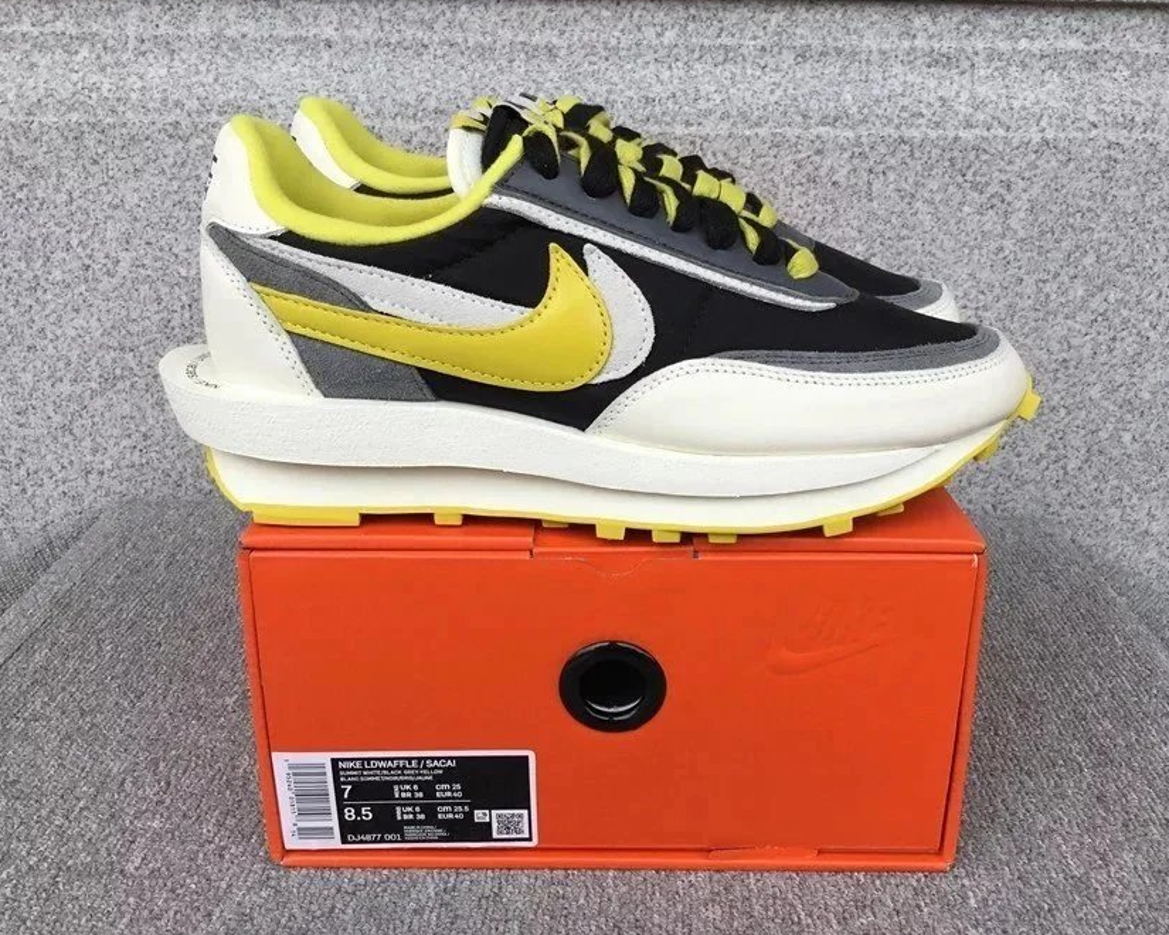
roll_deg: -0.6
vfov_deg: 44.5
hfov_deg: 54.2
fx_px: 1142
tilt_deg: -20.1
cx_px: 598
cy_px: 460
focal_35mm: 33
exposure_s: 1/356
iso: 25
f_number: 2.4
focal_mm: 3.3
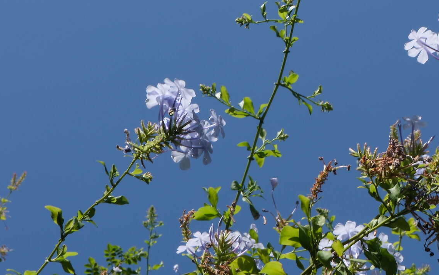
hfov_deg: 26.7
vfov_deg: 17.4
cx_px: 379
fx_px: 897
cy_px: 170
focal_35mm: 75
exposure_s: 1/75
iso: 125
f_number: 16
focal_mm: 23
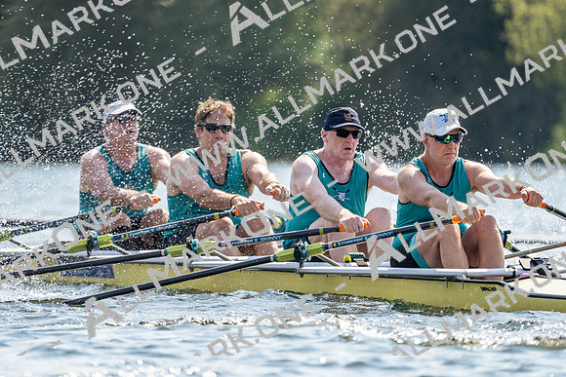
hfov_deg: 4.2
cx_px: 283
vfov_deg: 2.8
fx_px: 7690
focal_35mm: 489
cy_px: 188
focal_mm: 489
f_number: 6.3
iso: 400
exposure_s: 1/1600
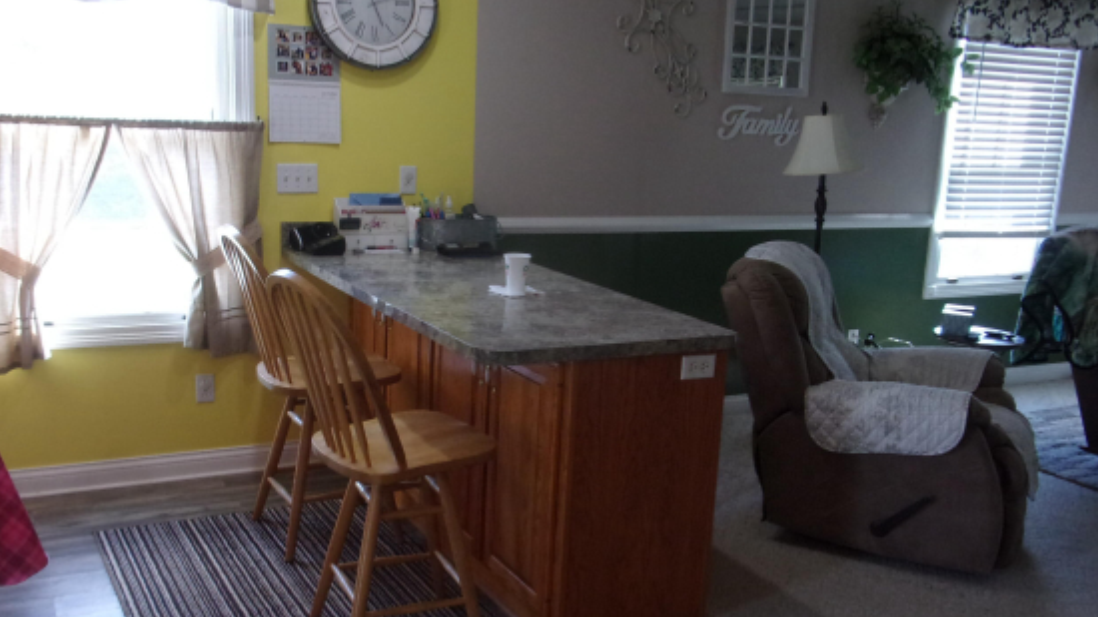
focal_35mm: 37
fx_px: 1077
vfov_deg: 31.9
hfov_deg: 54.0
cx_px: 580
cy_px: 339
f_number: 3.9
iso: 200
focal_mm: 5.1
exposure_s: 1/34
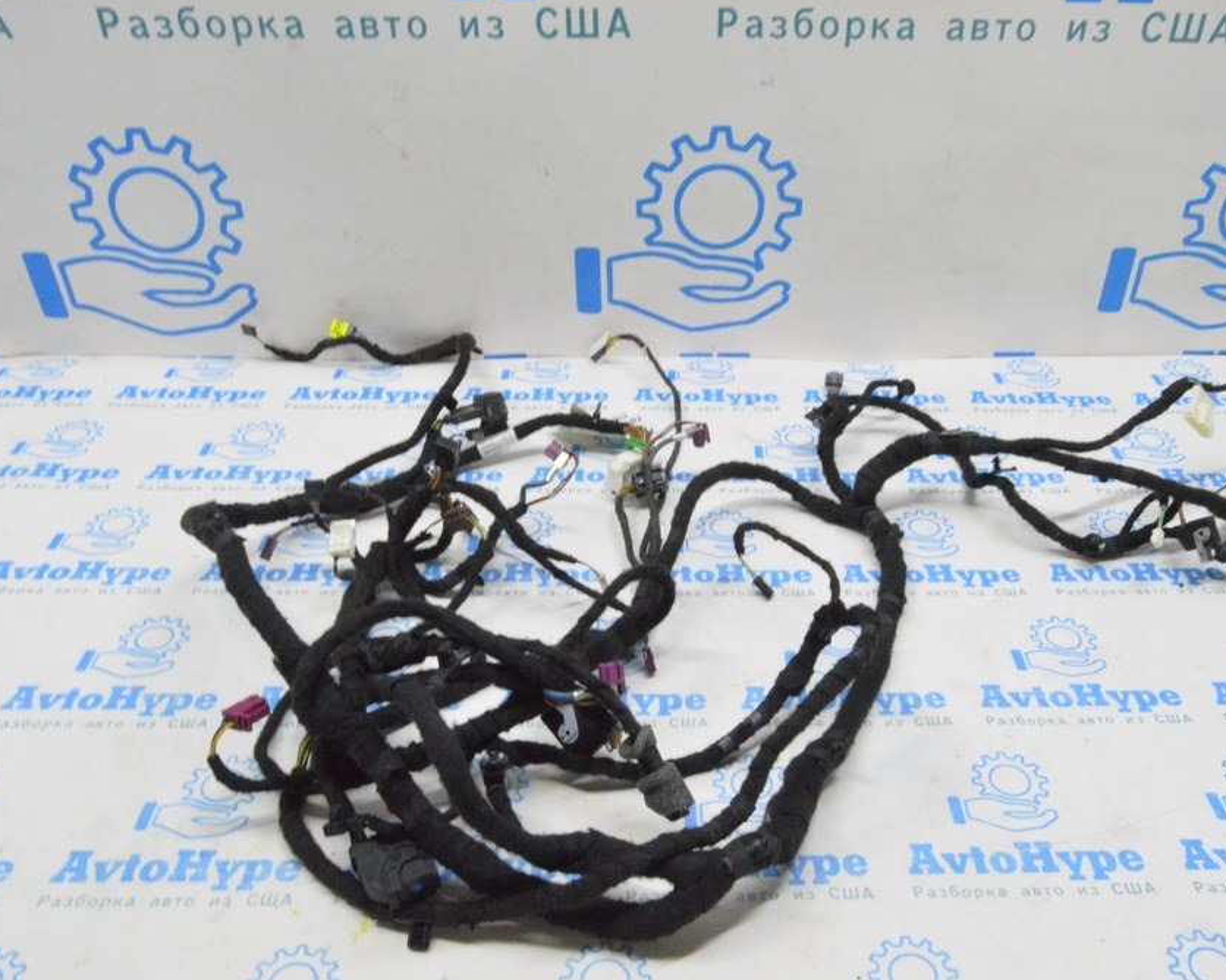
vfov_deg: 47.1
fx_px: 1125
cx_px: 683
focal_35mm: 31
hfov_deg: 57.0
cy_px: 484
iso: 6400
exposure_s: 1/20
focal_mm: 18
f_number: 20
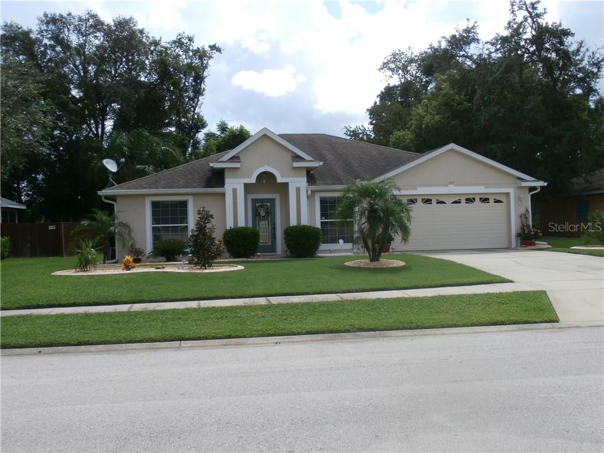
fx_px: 593
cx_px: 302
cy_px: 226
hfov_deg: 54.0
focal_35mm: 34
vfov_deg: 41.8
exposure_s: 1/800
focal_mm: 6
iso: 100
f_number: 3.4
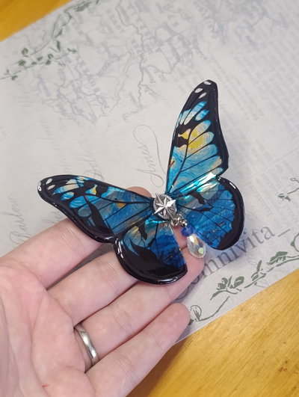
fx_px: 264
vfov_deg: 73.8
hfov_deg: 59.0
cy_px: 198
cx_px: 150
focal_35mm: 23
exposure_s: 1/50
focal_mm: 6.14
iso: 800
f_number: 1.6
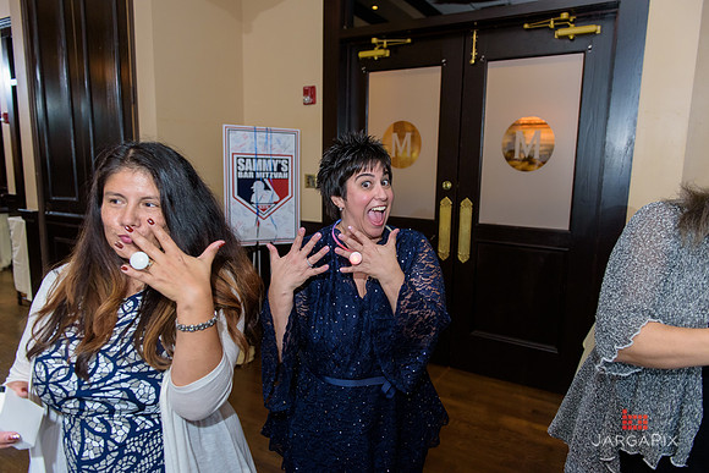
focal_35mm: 24
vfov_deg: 53.2
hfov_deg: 73.7
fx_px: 473
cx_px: 354
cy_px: 236
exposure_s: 1/125
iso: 1600
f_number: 3.2
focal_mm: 24
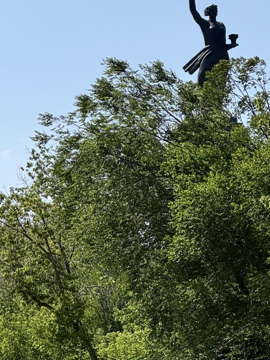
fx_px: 1966
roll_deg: +1.5
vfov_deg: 10.4
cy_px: 60
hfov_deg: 7.8
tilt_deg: +14.0
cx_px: 49
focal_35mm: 189
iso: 25
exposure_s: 1/1357
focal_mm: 9
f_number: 2.8
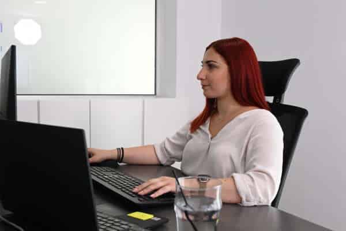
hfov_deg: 54.4
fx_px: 336
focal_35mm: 35
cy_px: 116
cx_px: 173
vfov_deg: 37.9
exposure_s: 1/200
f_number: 7.1
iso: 1600
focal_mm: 35
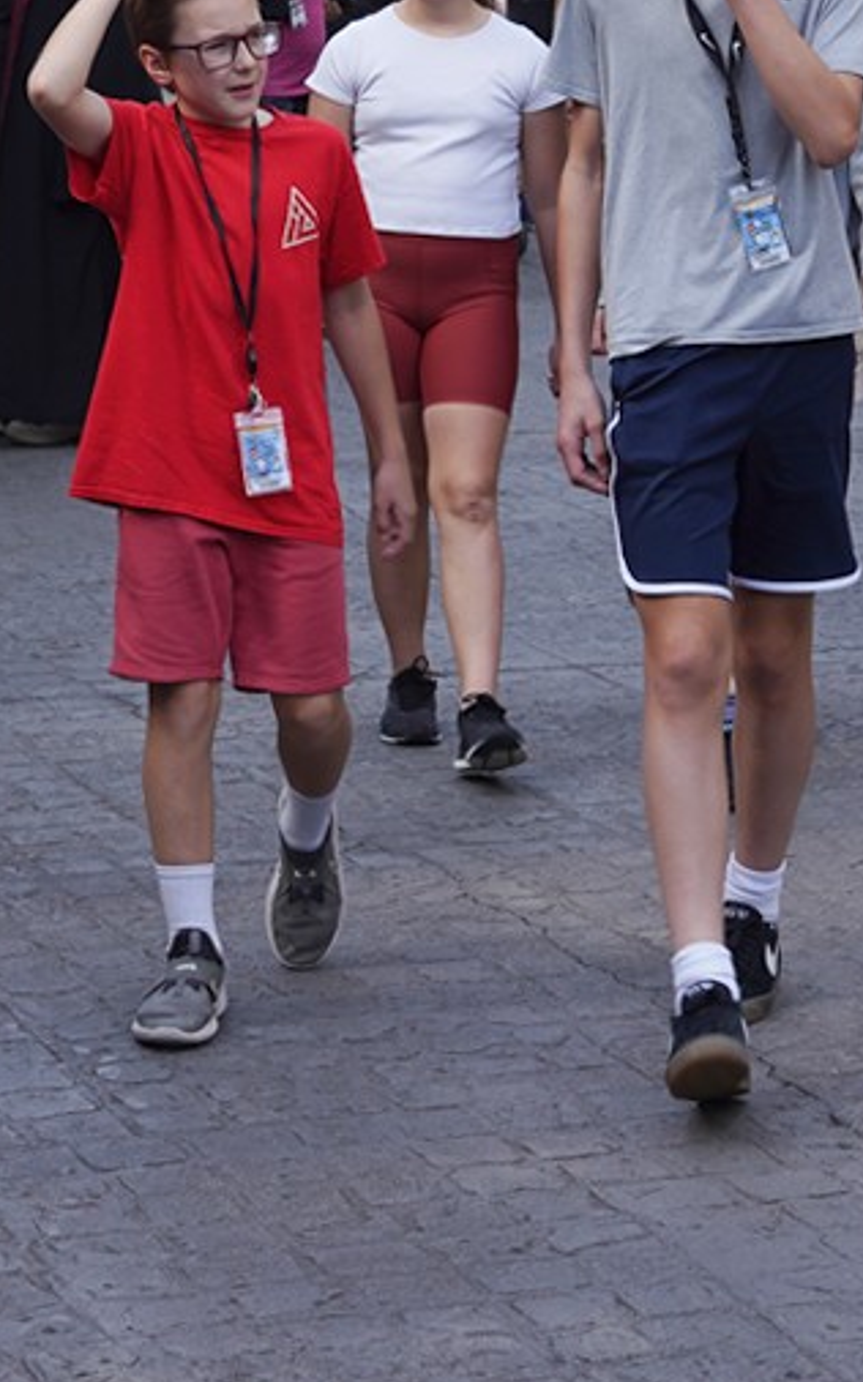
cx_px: 120
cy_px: -341
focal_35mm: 129
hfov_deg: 10.1
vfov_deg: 15.5
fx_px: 4857
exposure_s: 1/100
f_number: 7.1
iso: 100
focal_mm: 32
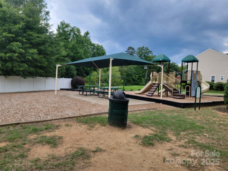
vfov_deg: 56.8
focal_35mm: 24
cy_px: 86
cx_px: 114
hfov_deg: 71.6
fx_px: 158
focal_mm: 6.7
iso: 16
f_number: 1.8
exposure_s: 1/227
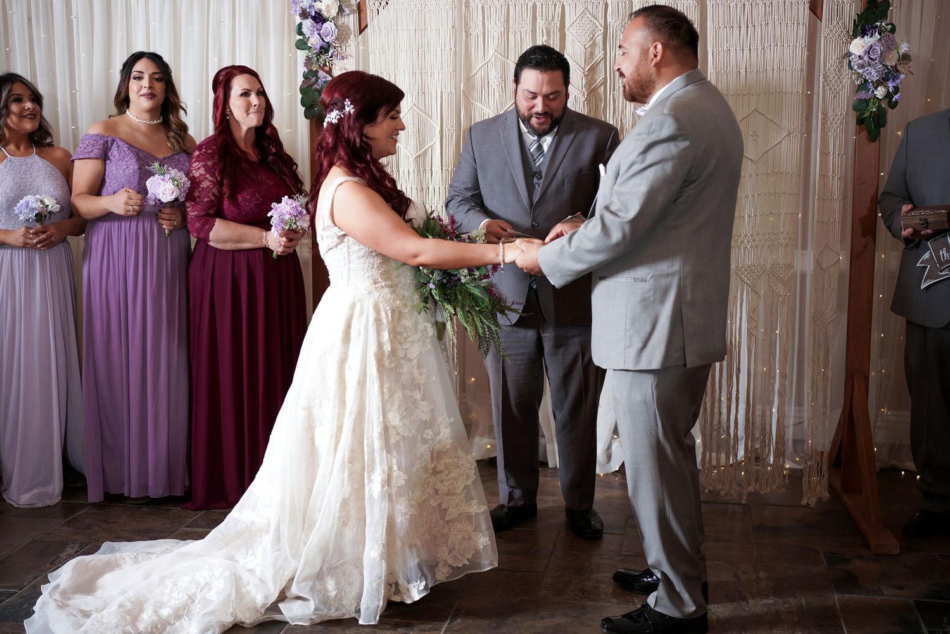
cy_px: 317
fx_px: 1188
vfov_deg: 29.9
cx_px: 475
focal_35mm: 45
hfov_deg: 43.6
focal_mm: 45
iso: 100
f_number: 2.5
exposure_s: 1/125
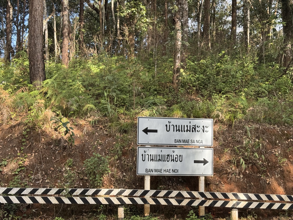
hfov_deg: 39.7
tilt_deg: +4.8
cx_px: 146
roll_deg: +0.0
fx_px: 406
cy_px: 110
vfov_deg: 30.3
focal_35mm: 48
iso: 64
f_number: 1.78
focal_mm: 6.76
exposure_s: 1/425
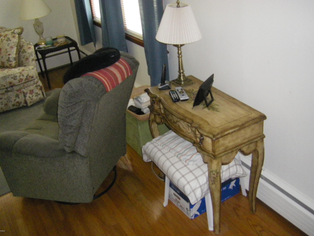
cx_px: 157
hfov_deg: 47.9
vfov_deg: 36.8
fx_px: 354
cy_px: 117
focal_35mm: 39
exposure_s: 1/50
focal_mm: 6.3
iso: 800
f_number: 3.5
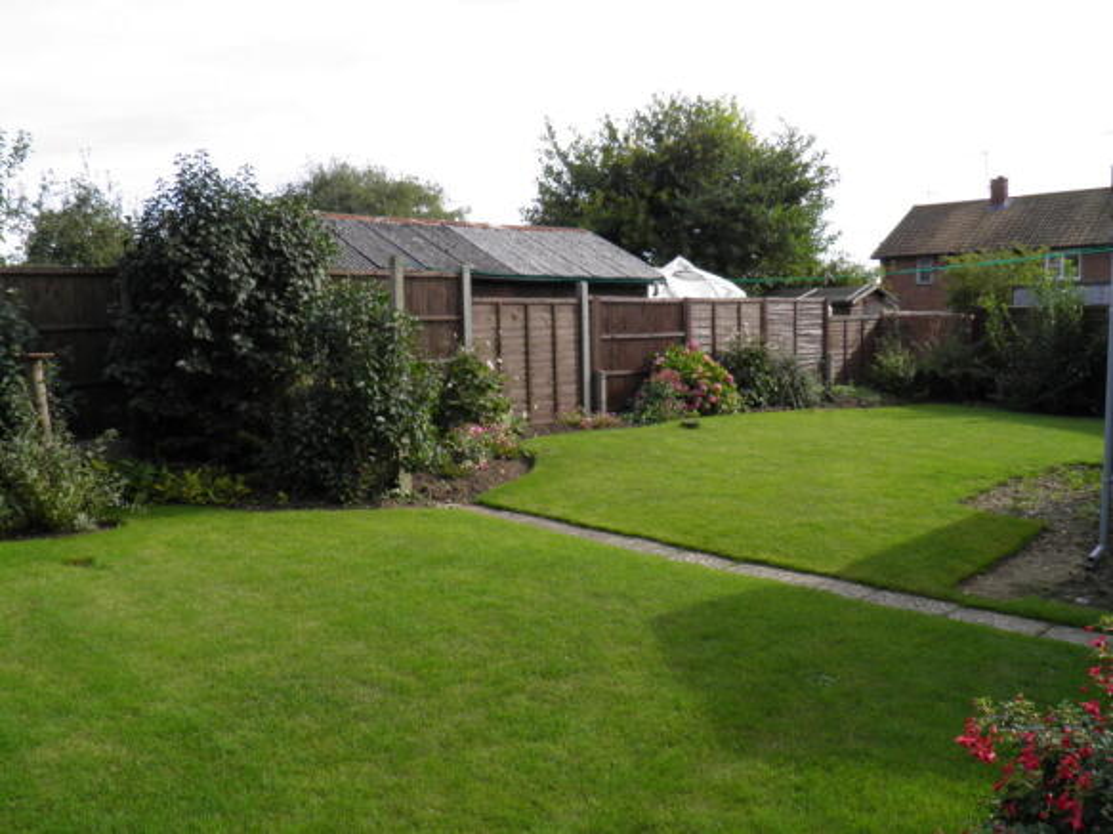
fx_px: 900
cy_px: 417
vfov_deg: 49.7
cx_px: 556
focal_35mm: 28
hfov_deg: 63.5
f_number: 5.7
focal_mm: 4.9
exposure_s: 1/125
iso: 50
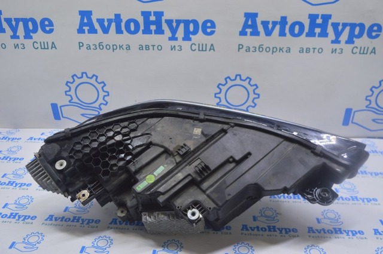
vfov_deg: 38.3
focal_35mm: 34
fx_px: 367
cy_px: 127
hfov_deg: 55.2
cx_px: 192
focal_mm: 23
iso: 400
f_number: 5.6
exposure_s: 1/25
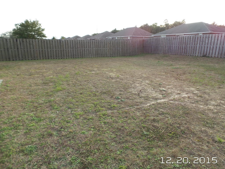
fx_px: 149
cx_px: 112
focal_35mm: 23
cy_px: 84
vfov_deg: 58.9
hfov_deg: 73.9
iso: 100
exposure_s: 1/200
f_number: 3.5
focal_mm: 4.1
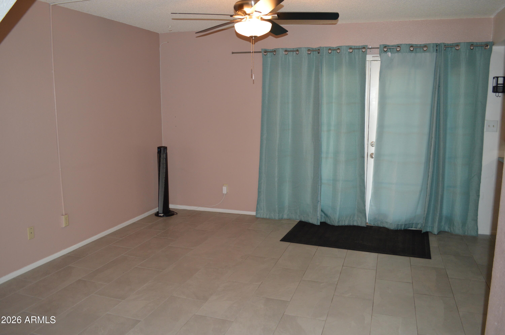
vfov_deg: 47.8
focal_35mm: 27
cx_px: 252
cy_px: 168
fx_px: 378
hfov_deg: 67.4
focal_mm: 18
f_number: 3.5
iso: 640
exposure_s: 1/60
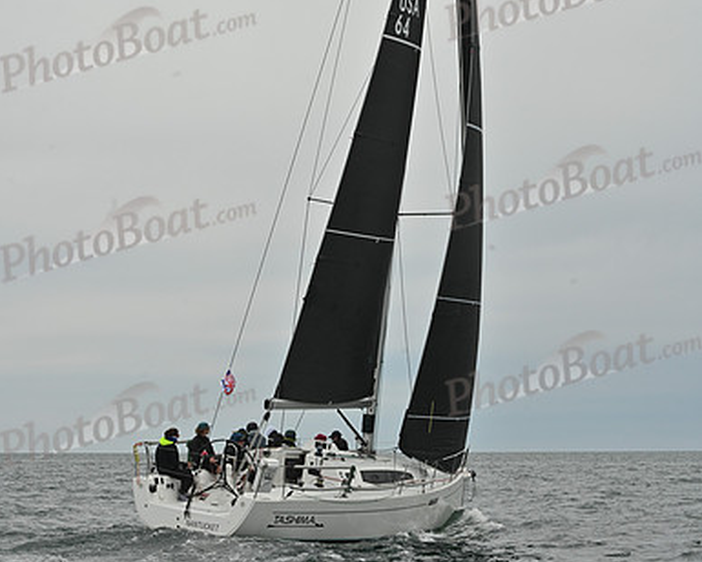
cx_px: 351
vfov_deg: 15.5
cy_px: 115
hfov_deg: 19.4
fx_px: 2057
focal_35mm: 99
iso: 320
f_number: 10
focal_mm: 70
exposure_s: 1/1000
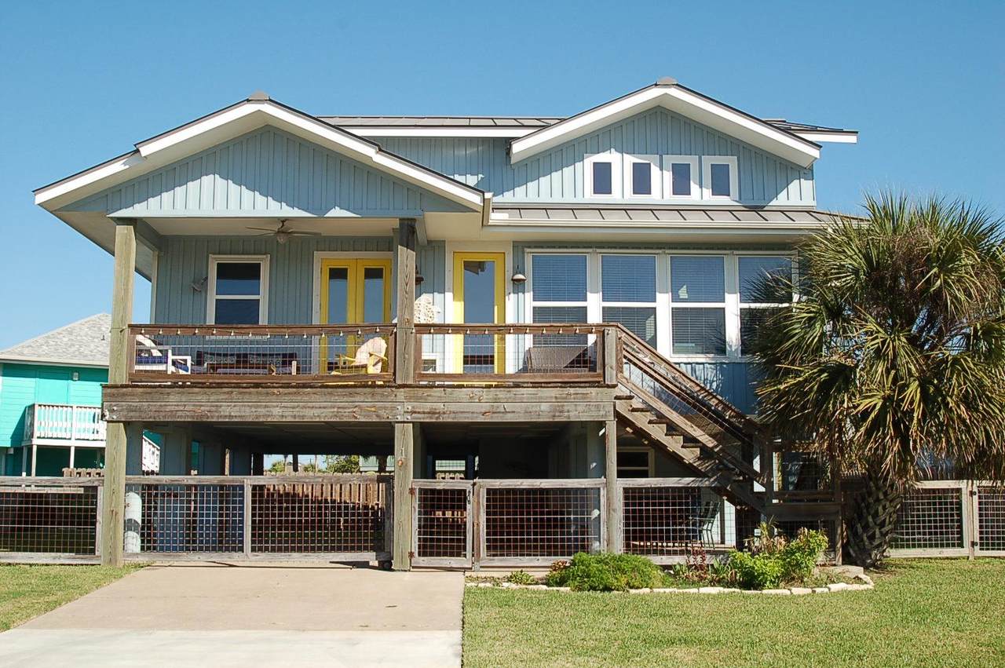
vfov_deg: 31.8
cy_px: 334
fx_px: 1171
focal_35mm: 42
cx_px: 502
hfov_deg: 46.4
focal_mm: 28
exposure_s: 1/320
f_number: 9
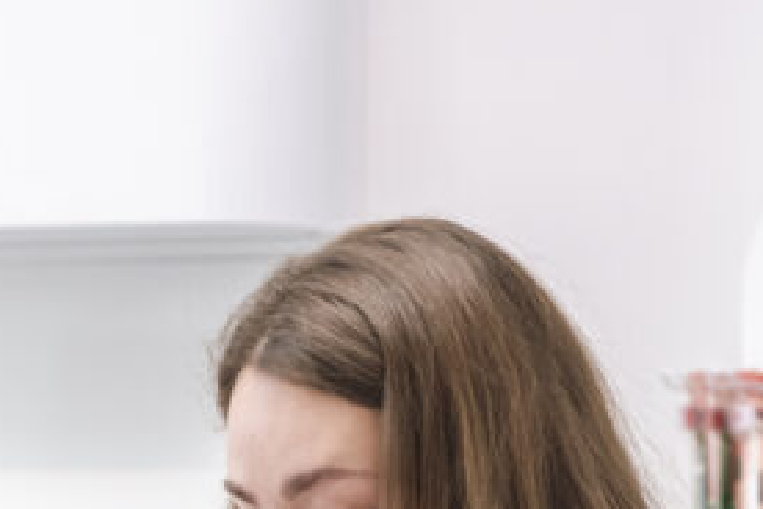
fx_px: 2755
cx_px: 25
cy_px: 804
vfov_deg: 10.2
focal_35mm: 130
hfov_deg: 15.5
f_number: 2.8
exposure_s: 1/320
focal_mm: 35
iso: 800
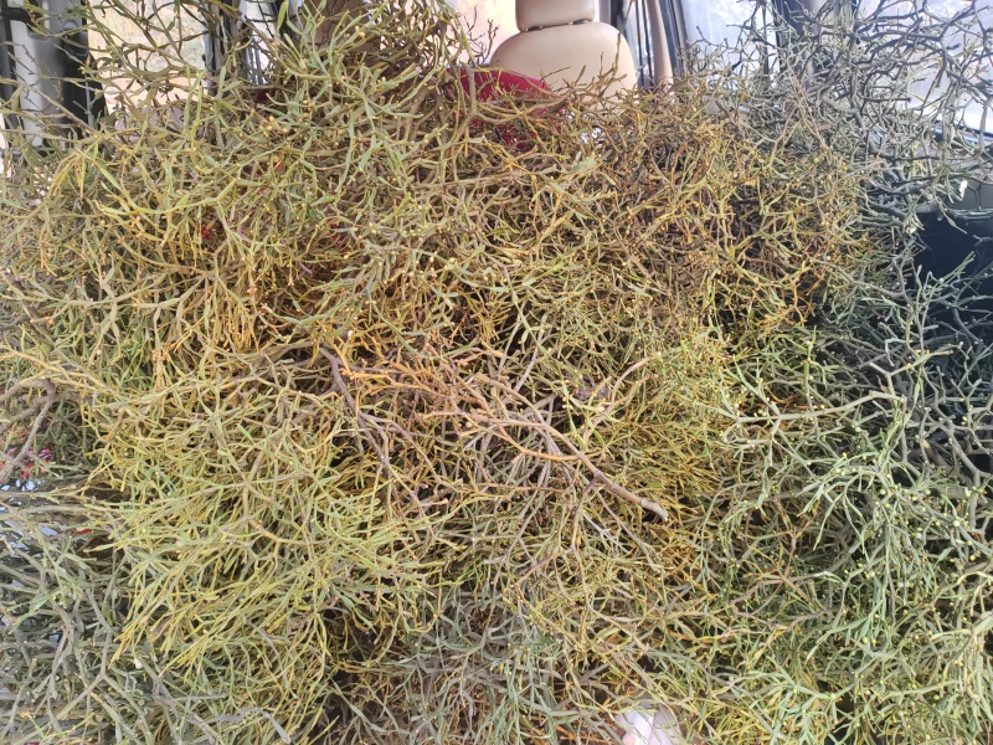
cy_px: 372
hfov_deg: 65.3
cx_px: 496
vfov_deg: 51.4
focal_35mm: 27
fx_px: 775
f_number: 1.9
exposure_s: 1/100
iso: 640
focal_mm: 5.52
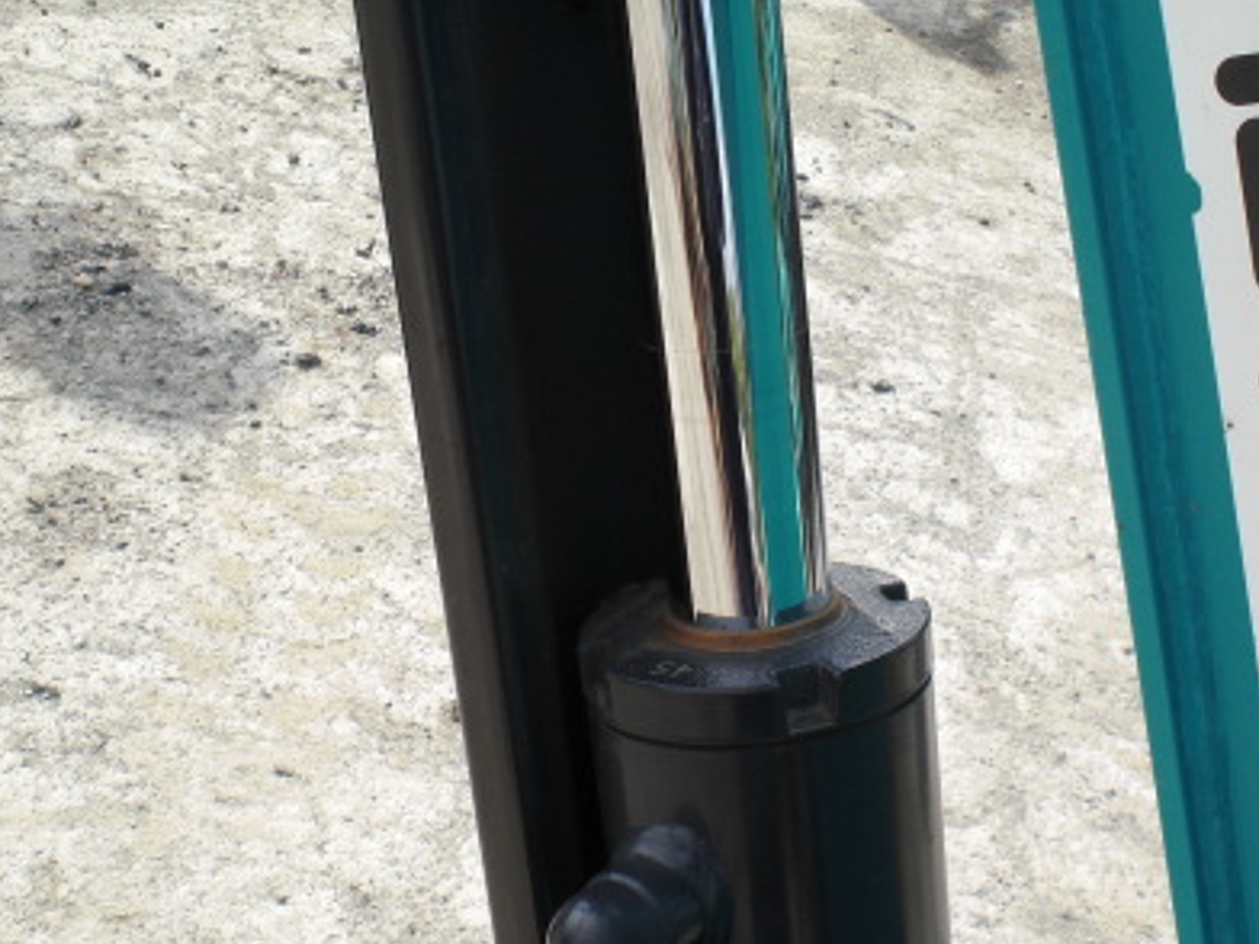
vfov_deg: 23.6
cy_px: 613
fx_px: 2255
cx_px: 729
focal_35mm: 62
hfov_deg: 31.1
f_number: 5.6
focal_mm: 6.3
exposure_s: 1/250
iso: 64
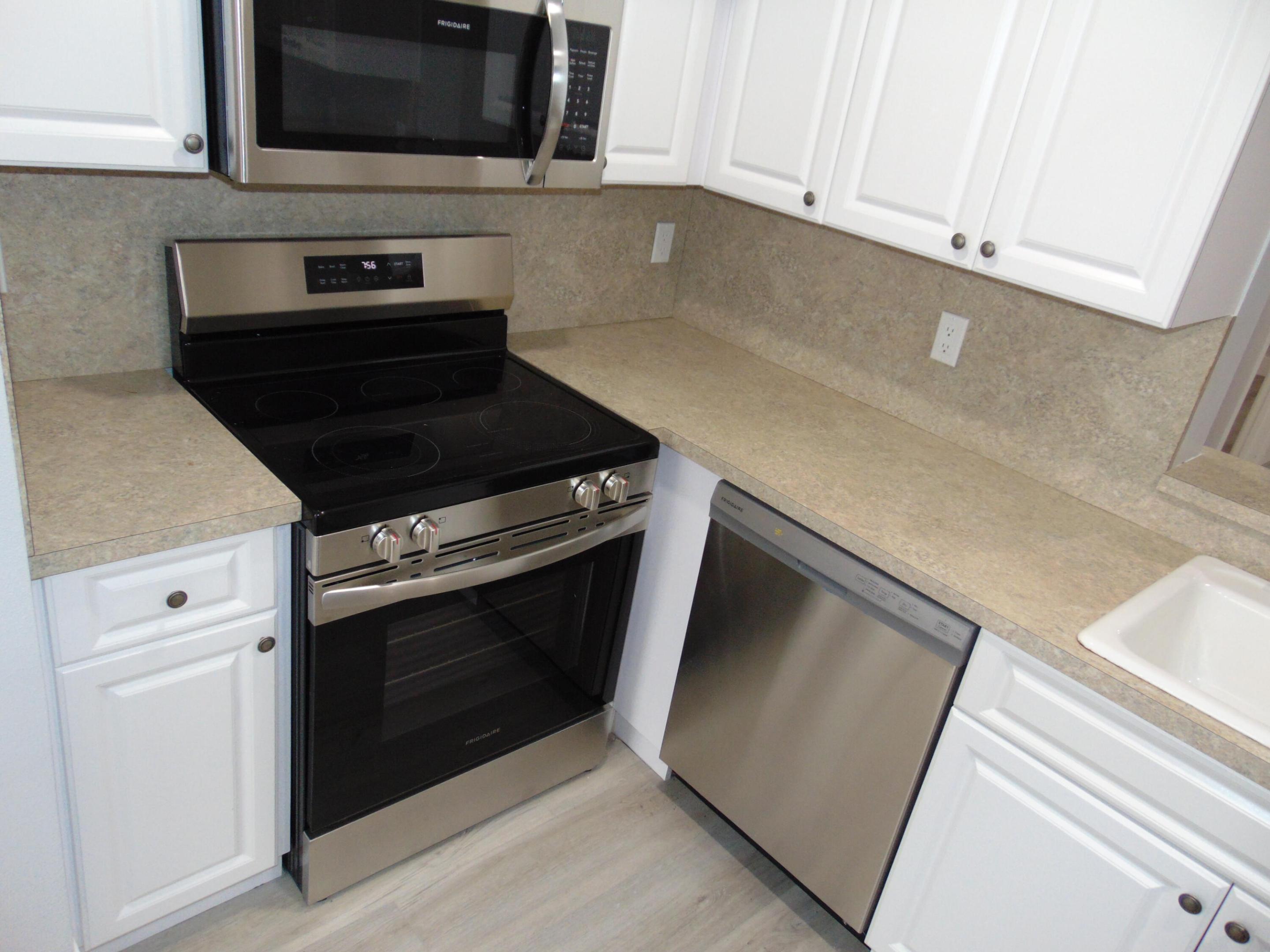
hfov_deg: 69.4
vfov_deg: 54.9
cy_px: 476
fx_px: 917
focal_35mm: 25
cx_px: 635
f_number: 3
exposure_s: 1/30
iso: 200
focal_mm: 4.5
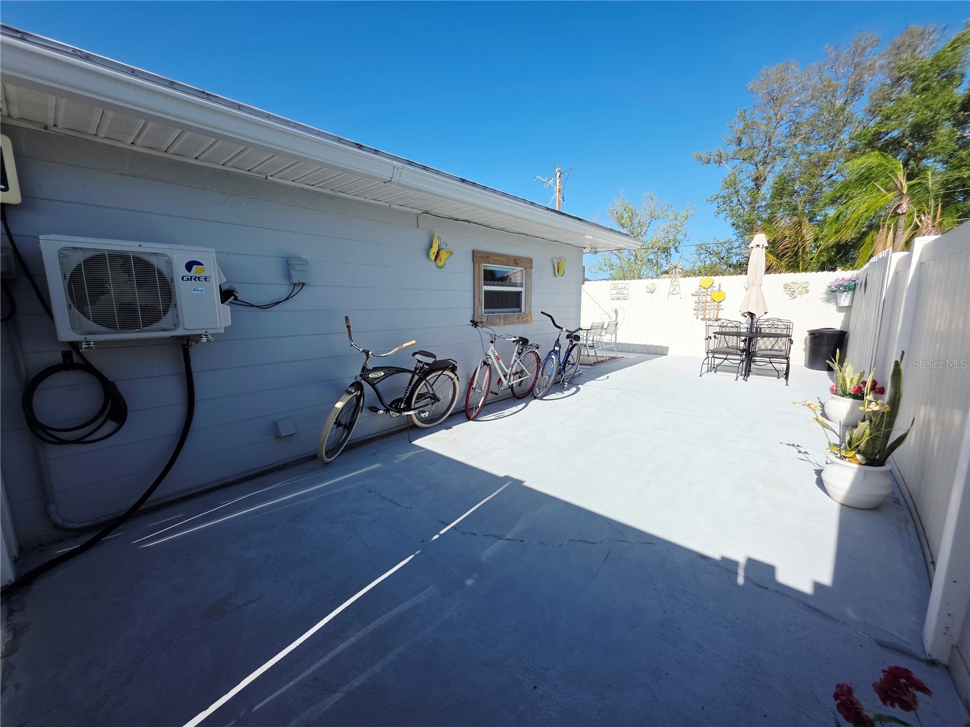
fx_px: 364
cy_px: 364
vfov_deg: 89.9
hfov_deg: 106.2
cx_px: 485
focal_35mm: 13
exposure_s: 1/2558
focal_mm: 2.2
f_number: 1.9
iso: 40
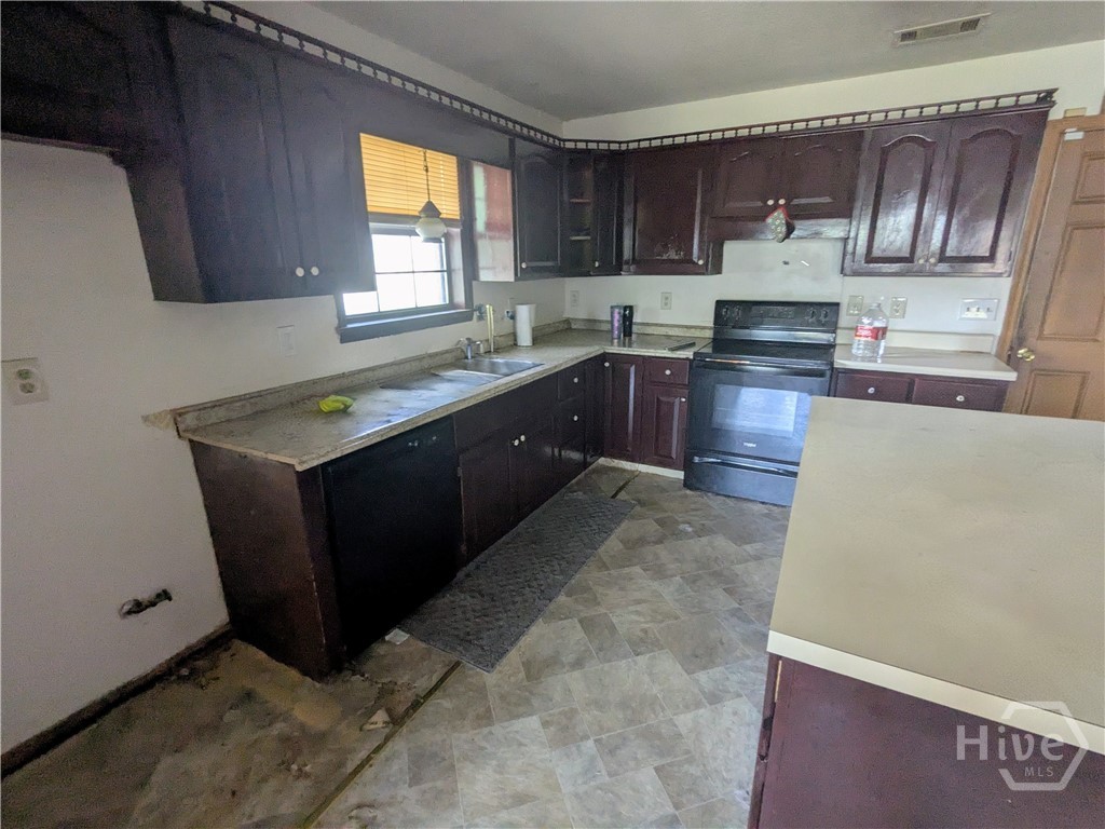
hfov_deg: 94.5
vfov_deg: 78.1
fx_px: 511
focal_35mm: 16
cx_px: 552
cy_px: 414
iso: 365
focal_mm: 2.35
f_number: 2.2
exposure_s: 1/24
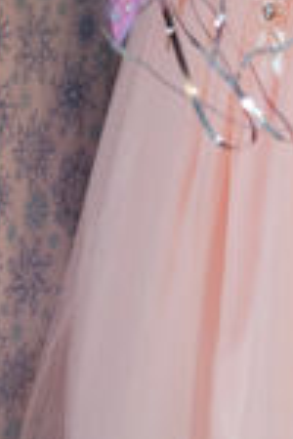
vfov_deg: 2.0
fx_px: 12329
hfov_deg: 1.4
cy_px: -190
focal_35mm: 1010
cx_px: 141
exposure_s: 1/160
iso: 200
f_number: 2.8
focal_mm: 112
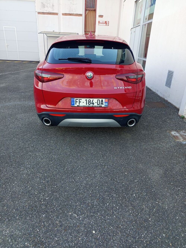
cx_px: 93
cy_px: 124
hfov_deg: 56.8
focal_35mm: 24
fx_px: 172
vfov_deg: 71.6
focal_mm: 5.24
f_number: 1.7
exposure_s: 1/100
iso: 193
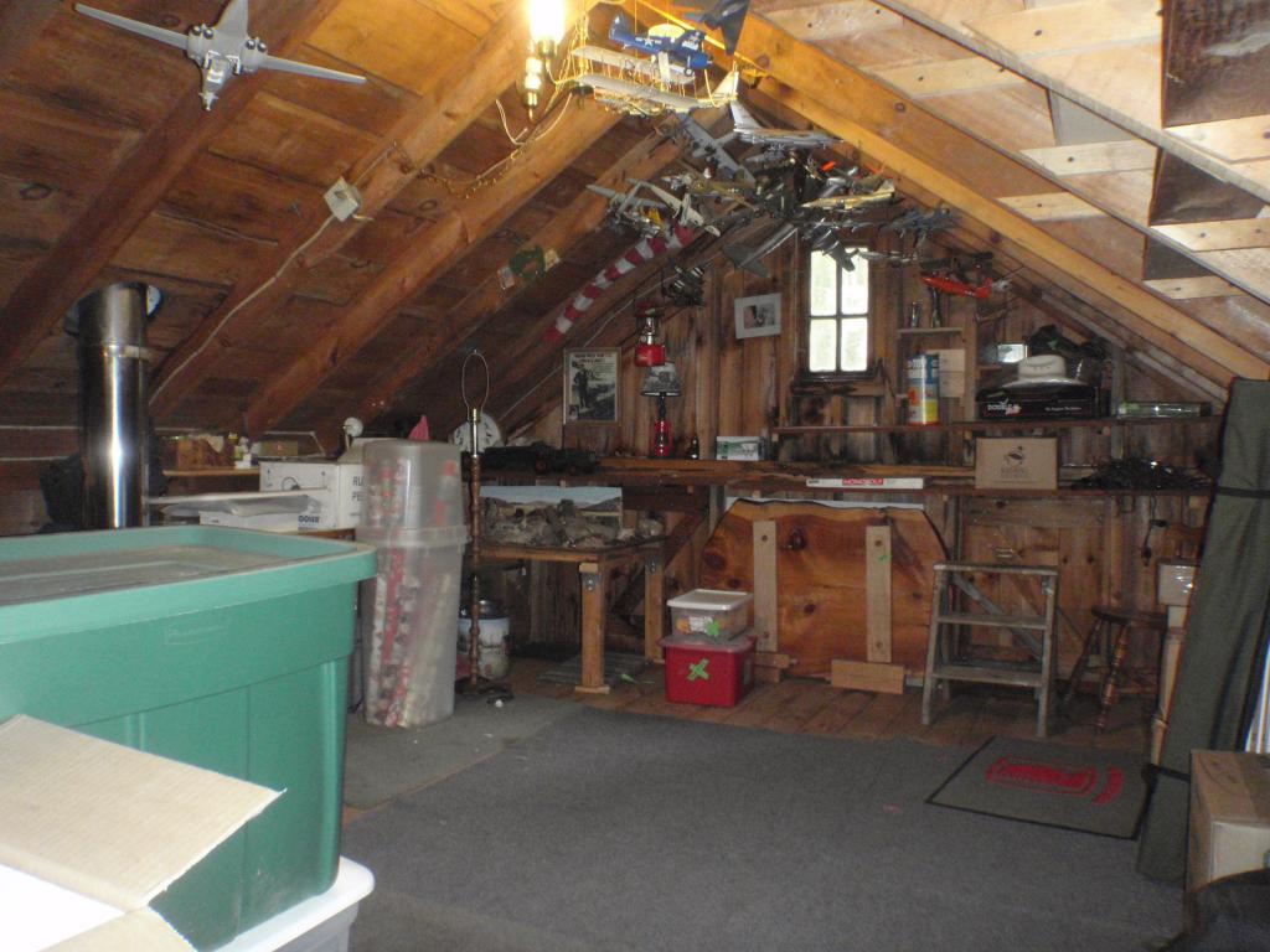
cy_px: 476
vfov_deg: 49.7
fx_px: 1027
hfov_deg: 63.4
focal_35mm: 28
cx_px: 635
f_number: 3.5
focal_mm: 5
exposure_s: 1/30
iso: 500
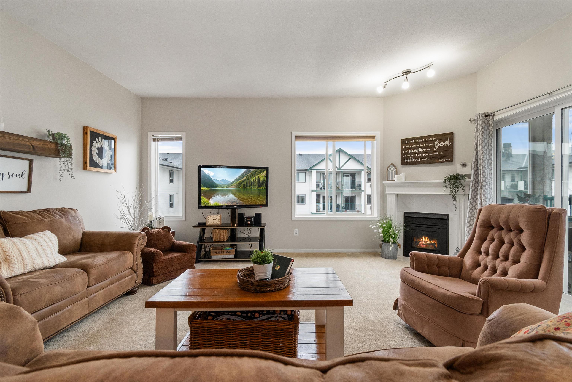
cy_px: 191
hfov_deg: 100.4
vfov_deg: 77.3
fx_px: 238
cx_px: 286
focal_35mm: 15
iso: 200
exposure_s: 1/20
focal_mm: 10
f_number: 7.1
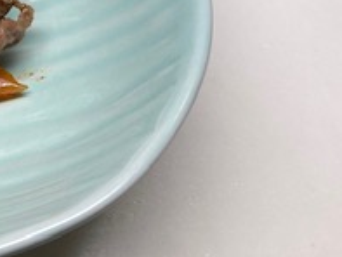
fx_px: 900
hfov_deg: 18.9
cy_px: -45
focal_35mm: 91
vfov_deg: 15.7
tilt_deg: -54.7
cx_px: -172
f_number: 1.8
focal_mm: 3.99
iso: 25
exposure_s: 1/100
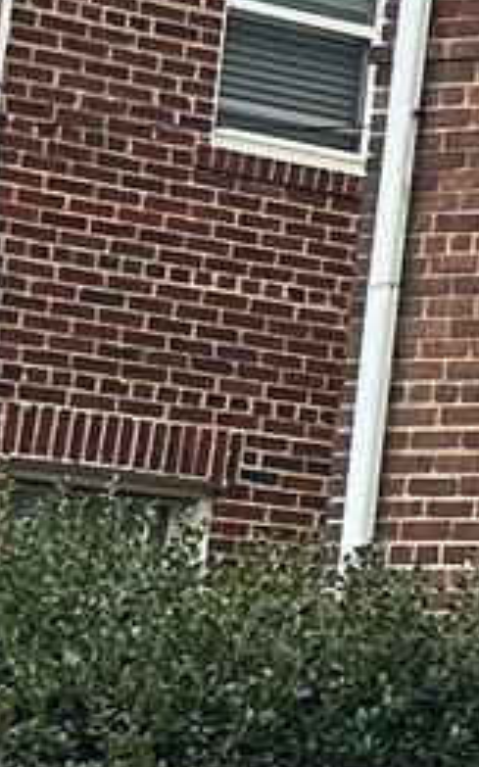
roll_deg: -1.7
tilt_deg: +8.7
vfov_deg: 9.7
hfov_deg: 4.8
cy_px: 191
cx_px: 2601
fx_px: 4514
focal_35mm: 216
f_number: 1.5
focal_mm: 5.7
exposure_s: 1/1869
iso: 50
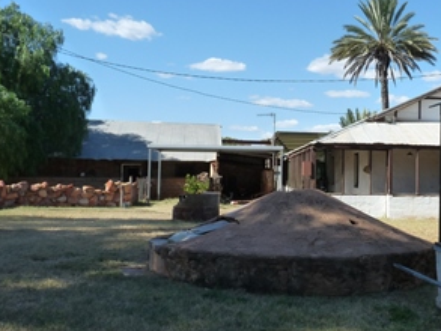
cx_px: 351
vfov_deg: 31.5
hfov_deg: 39.6
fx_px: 586
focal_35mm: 46
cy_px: 145
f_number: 5.6
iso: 160
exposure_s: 1/320
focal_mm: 4.8
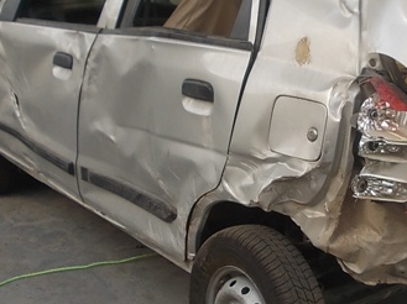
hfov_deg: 26.0
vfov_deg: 19.9
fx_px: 869
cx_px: 303
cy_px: 153
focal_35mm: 74
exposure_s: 1/250
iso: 80
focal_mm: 5.3
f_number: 3.1
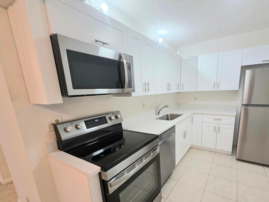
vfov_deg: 77.2
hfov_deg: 93.8
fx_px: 124
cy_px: 122
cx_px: 155
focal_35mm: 16
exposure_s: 1/120
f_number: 1.9
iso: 160
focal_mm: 2.2
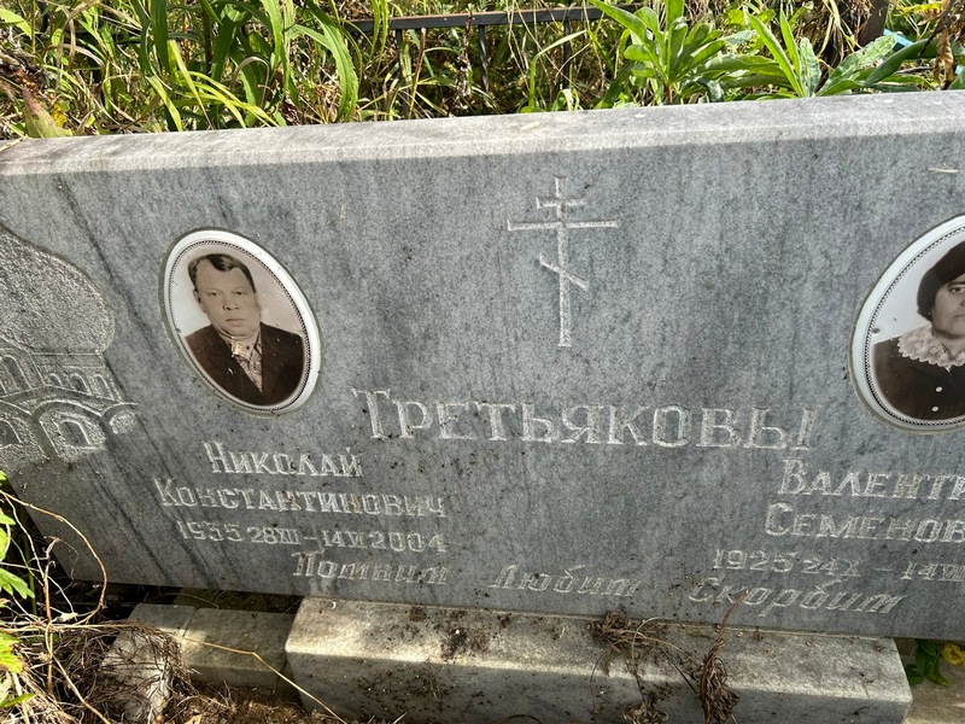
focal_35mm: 26
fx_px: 725
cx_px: 482
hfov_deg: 67.3
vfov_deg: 53.1
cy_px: 362
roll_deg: +2.8
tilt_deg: -32.9
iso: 50
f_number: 1.5
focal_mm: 5.7
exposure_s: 1/1048
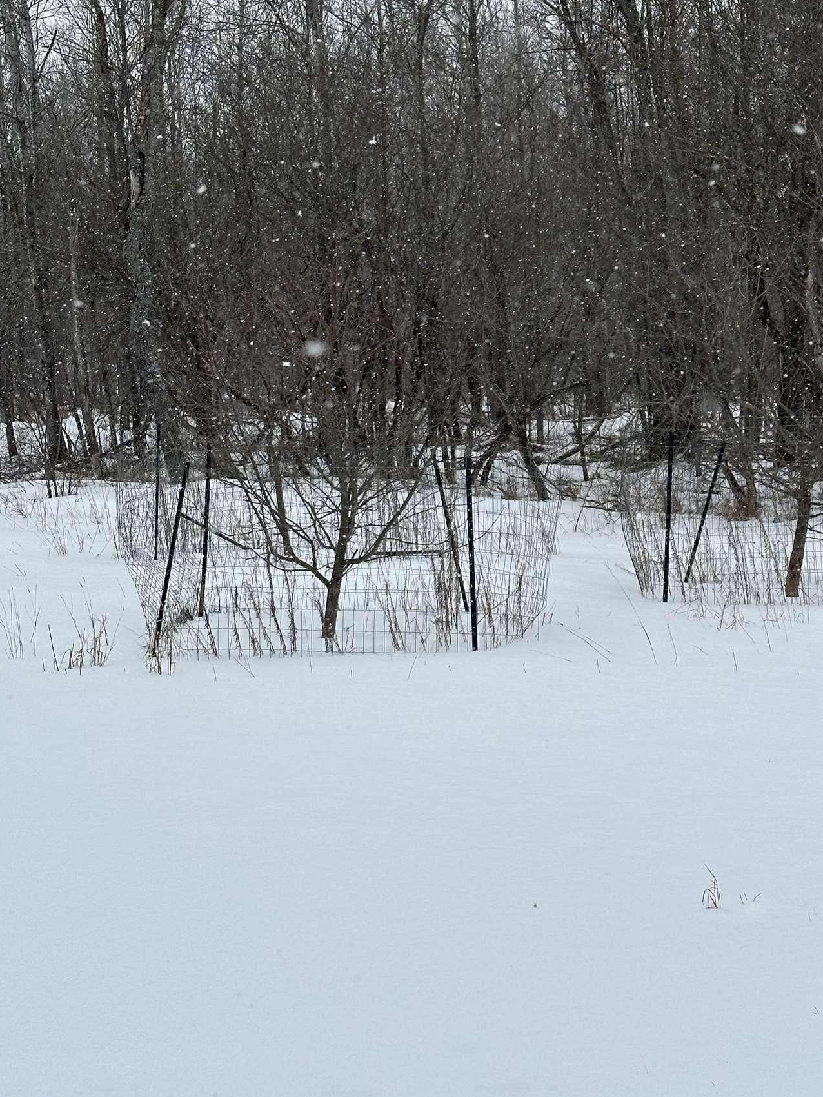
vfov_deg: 29.7
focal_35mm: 65
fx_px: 2060
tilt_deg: -2.2
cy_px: 404
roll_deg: +0.8
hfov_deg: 22.5
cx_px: 522
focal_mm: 6.86
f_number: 1.78
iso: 64
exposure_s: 1/2667
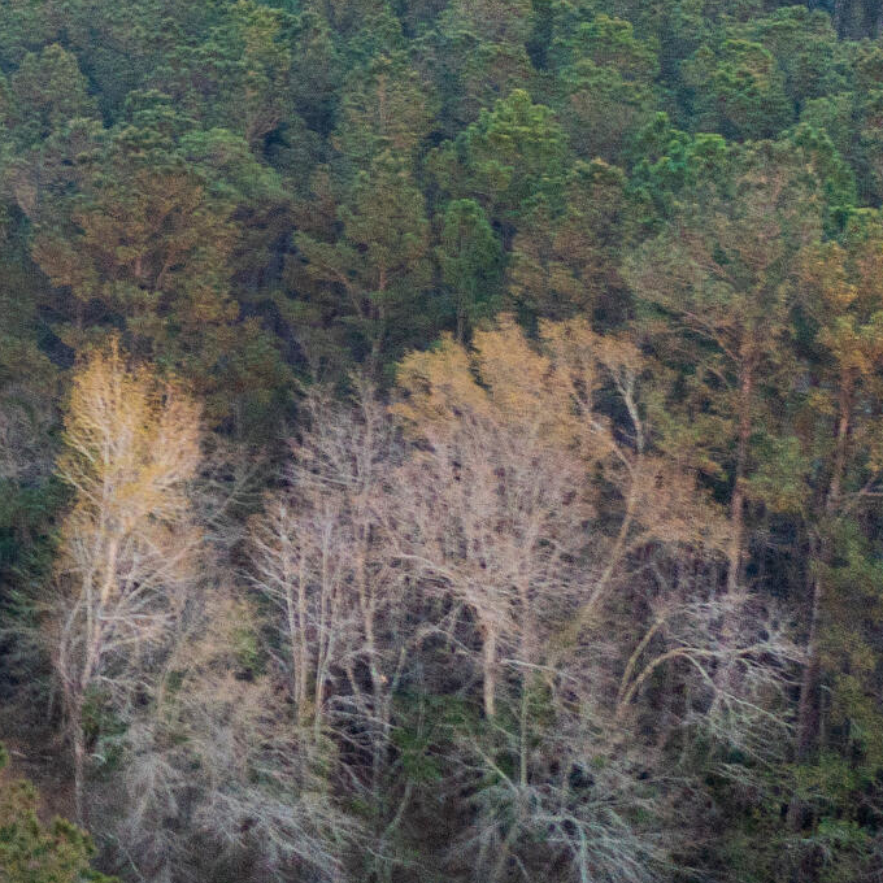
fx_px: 3030
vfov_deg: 16.5
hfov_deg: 15.0
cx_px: -557
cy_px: 214
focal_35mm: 105
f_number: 3.5
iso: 100
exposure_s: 1/80
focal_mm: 10.26
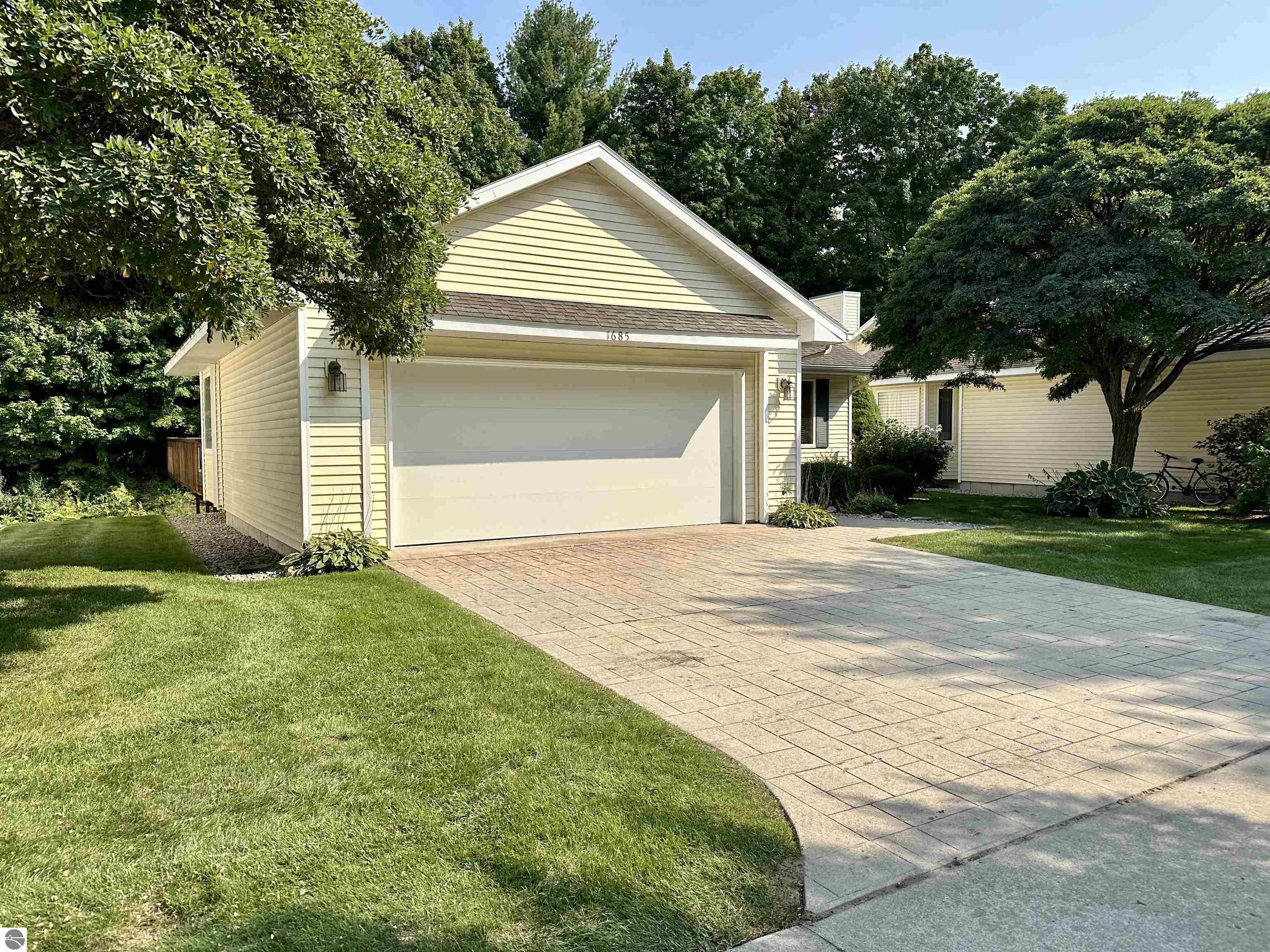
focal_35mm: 24
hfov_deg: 71.6
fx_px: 881
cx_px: 635
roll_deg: +0.4
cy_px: 476
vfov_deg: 56.8
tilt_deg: -2.5
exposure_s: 1/3717
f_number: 1.78
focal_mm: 6.86
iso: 80
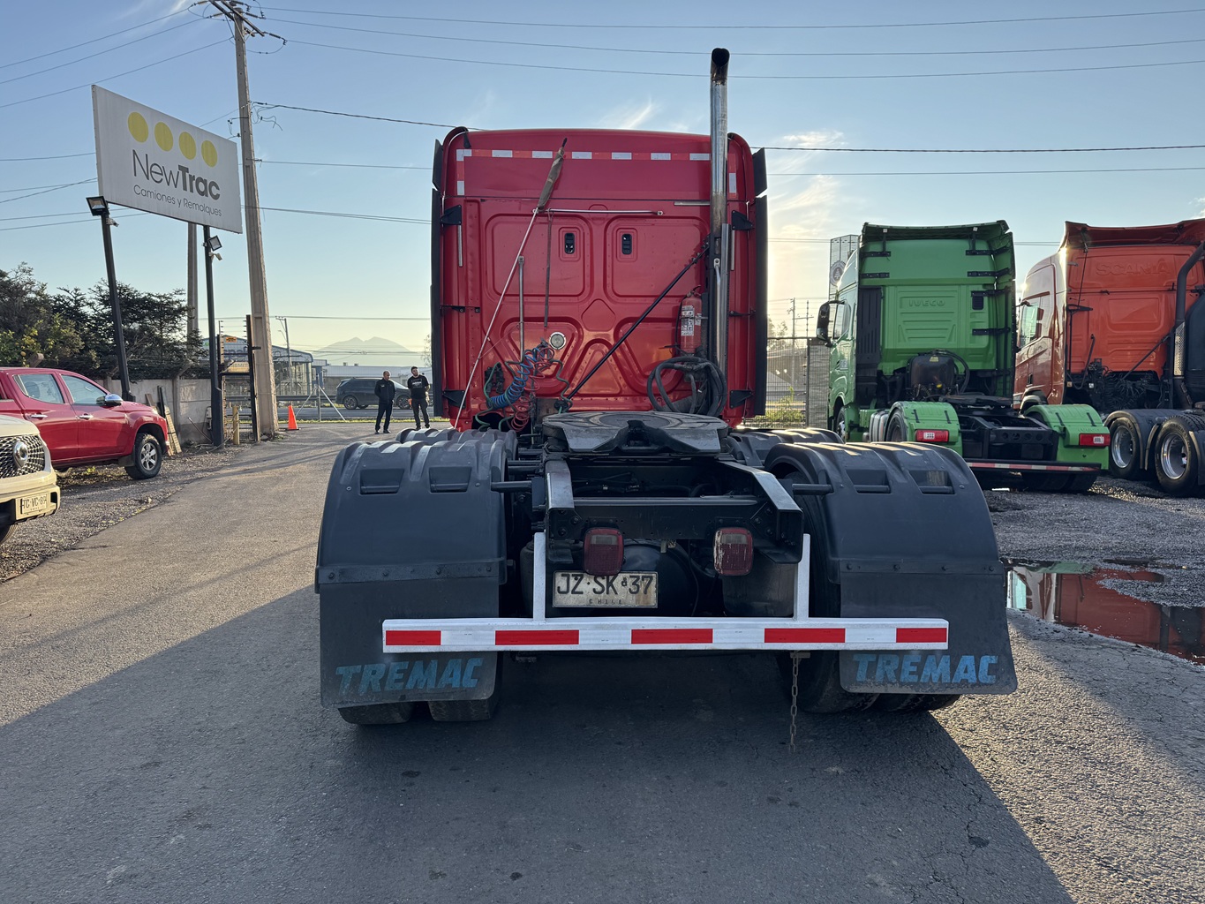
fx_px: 836
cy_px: 452
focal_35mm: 24
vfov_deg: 56.8
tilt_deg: -3.9
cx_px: 602
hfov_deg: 71.6
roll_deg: +0.5
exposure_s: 1/1215
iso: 80
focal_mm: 6.76
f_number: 1.78
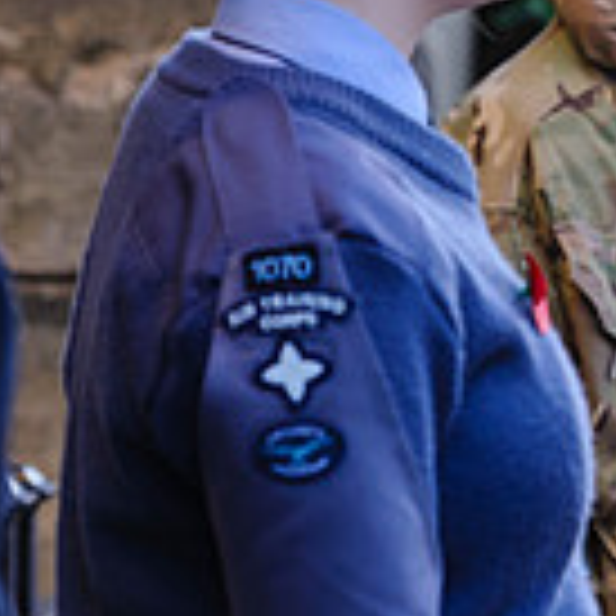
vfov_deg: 3.1
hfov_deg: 3.1
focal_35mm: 570
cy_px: 193
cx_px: 1283
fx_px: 11476
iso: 800
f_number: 4
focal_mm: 140
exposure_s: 1/250
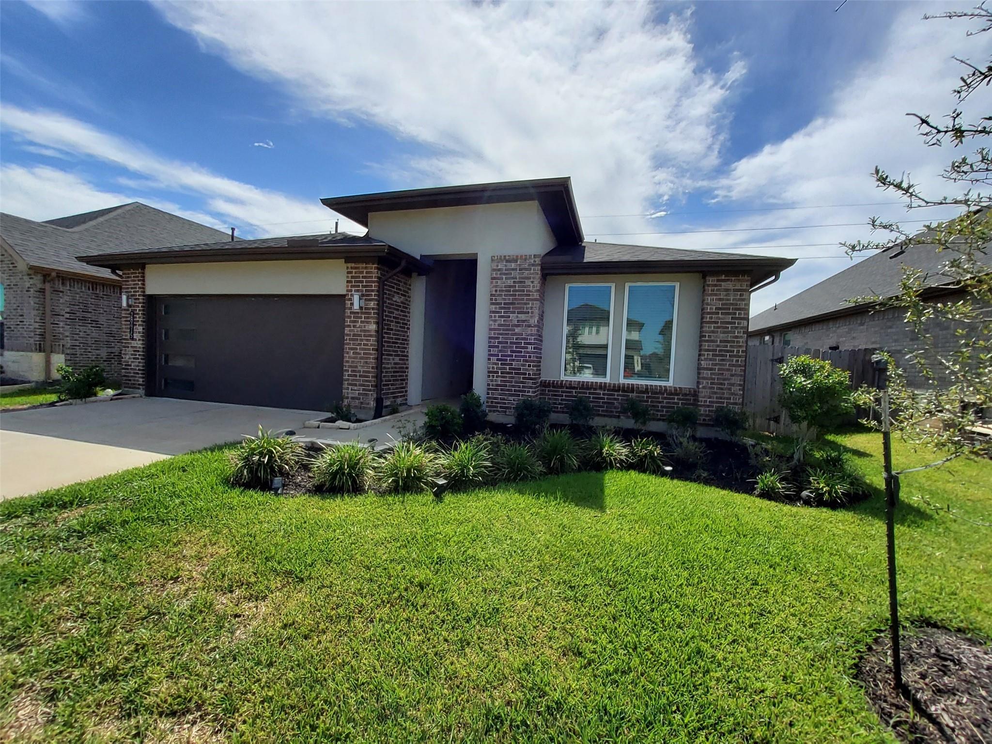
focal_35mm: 13
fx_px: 373
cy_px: 372
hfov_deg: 106.2
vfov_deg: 89.9
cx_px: 496
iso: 50
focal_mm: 1.13
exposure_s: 1/2038
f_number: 2.2
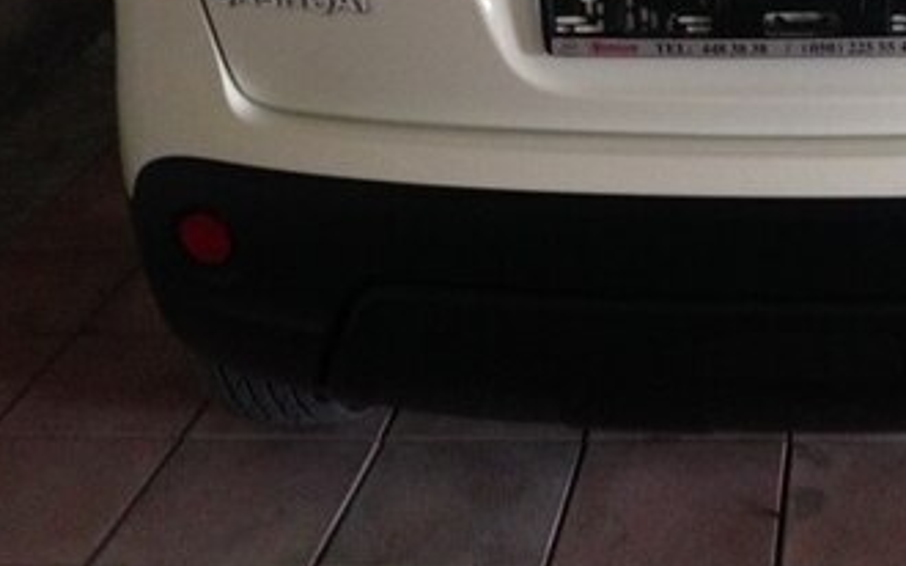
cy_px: -65
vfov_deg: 17.9
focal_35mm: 70
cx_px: 763
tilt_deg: -13.7
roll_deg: +0.2
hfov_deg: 28.6
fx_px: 1728
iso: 200
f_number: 2.4
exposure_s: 1/20
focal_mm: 4.12
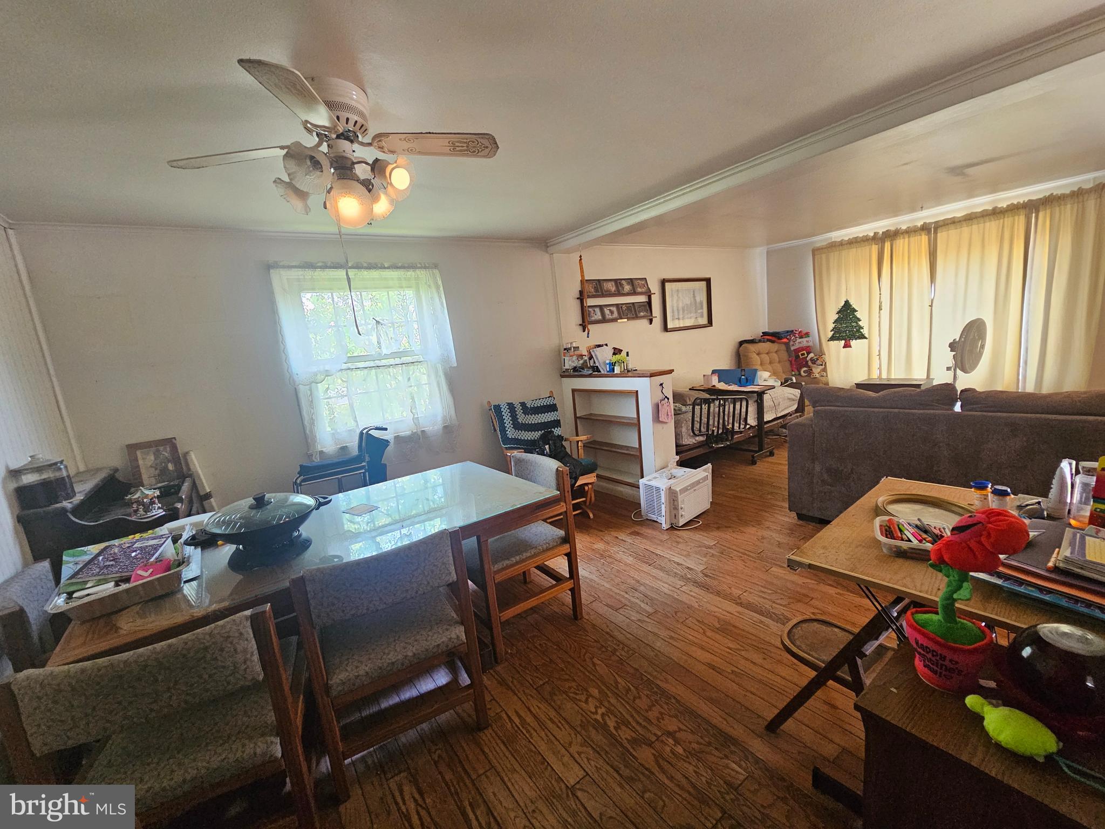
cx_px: 552
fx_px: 415
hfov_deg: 106.2
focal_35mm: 13
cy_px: 414
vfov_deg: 89.9
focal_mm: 2.2
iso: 320
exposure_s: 1/60
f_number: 2.2
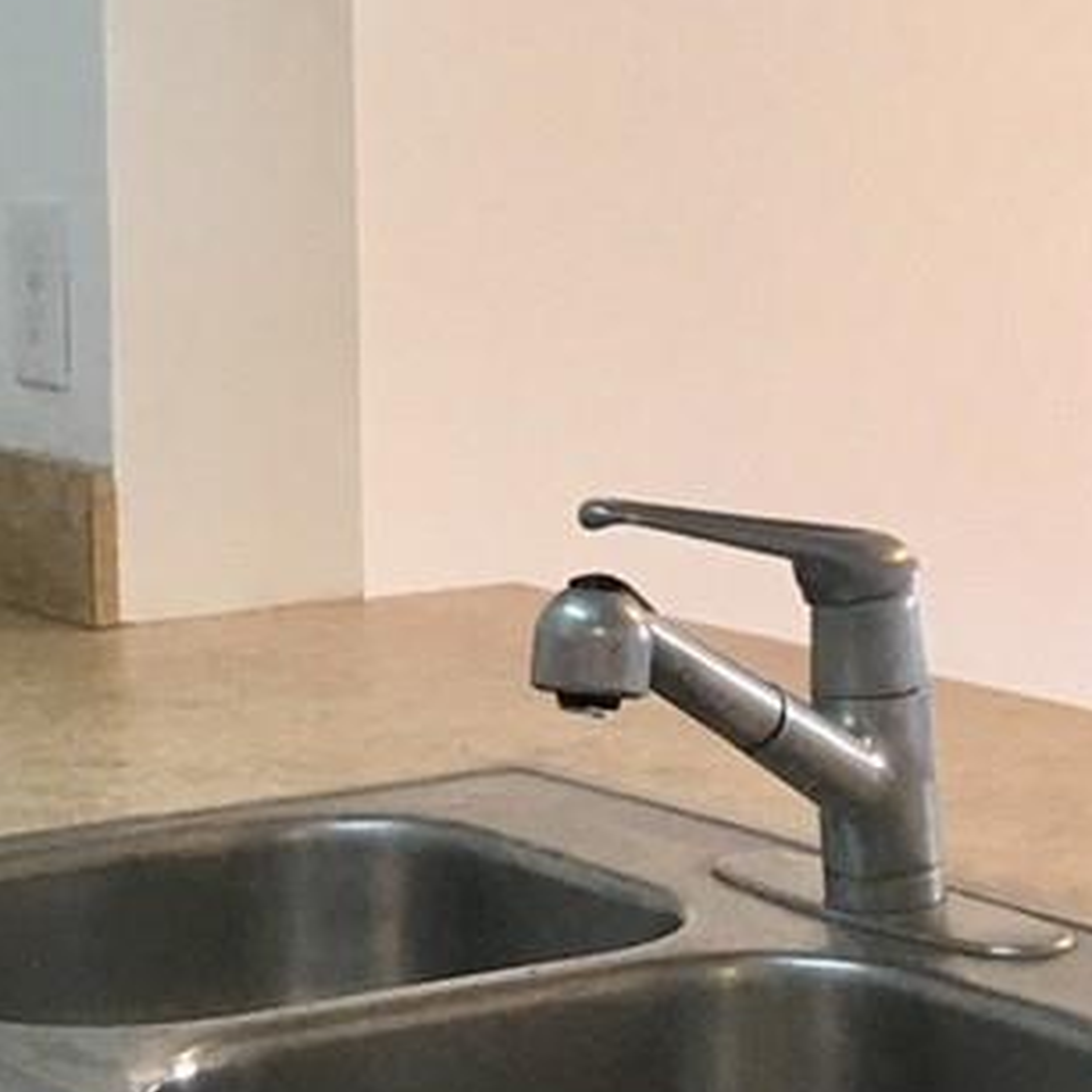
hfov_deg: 13.0
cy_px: 368
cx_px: 335
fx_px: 4783
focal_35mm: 134
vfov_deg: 13.0
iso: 32
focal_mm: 4.15
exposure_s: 1/30
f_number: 2.2
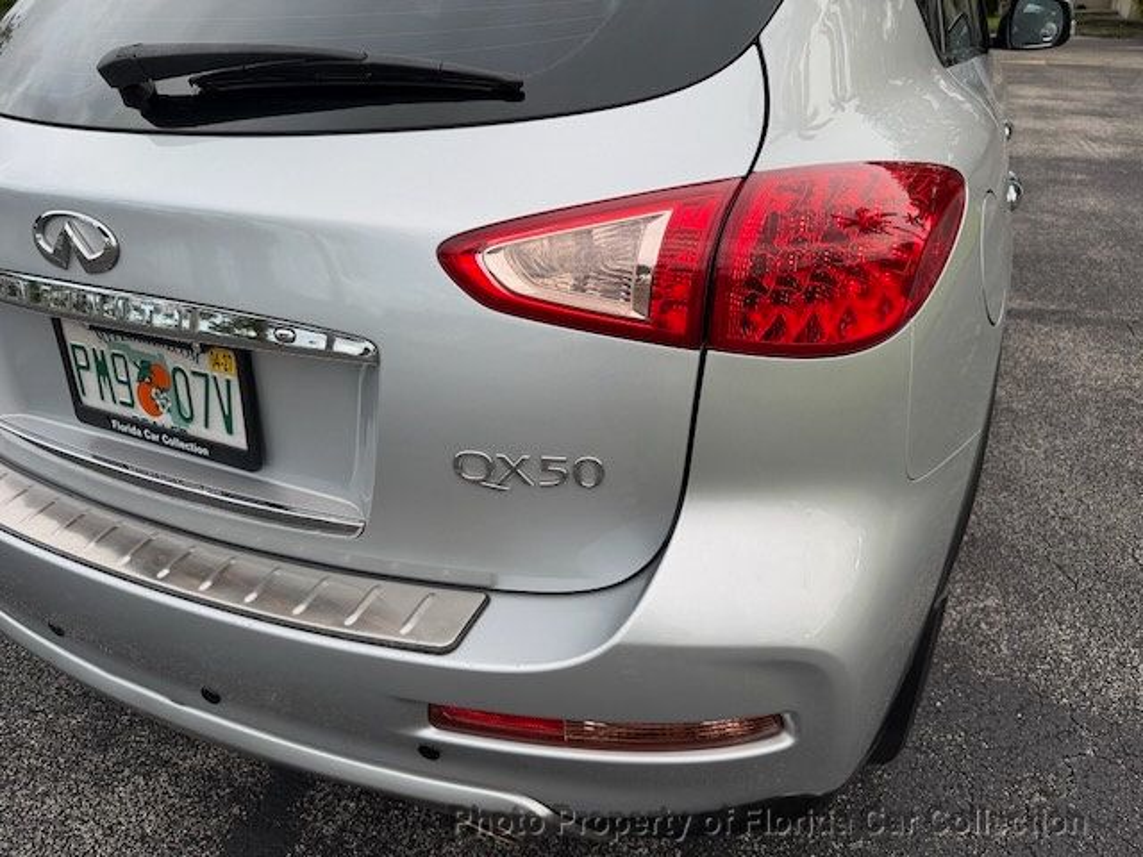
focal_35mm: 24
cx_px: 572
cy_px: 428
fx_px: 792
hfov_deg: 71.6
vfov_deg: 56.8
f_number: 1.78
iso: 80
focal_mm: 6.76
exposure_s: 1/459
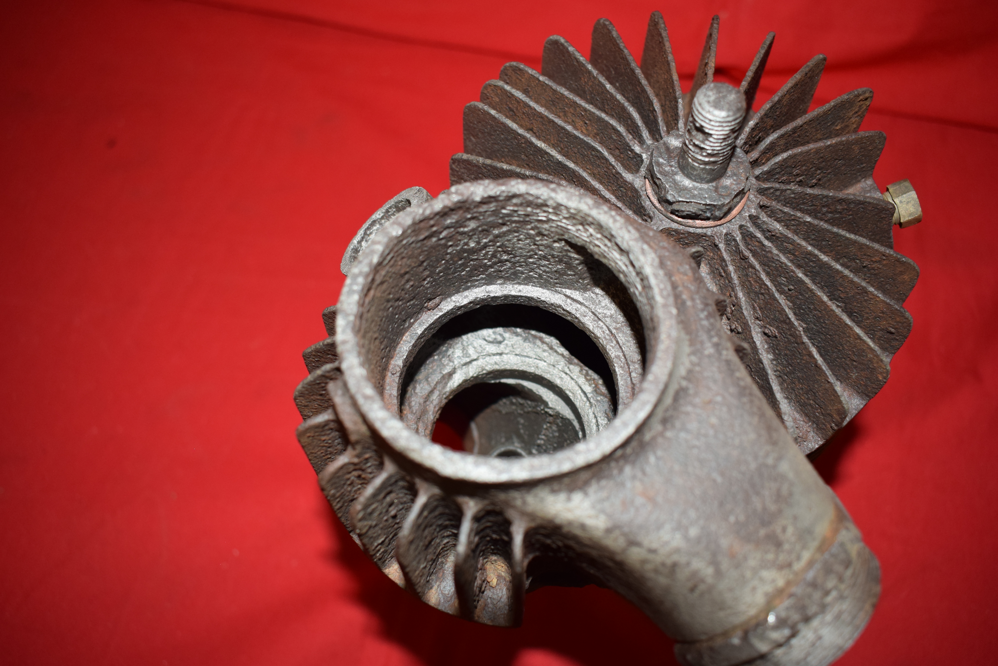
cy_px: 333
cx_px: 499
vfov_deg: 41.7
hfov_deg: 59.5
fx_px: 873
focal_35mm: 32
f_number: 5
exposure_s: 1/160
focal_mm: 21
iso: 640
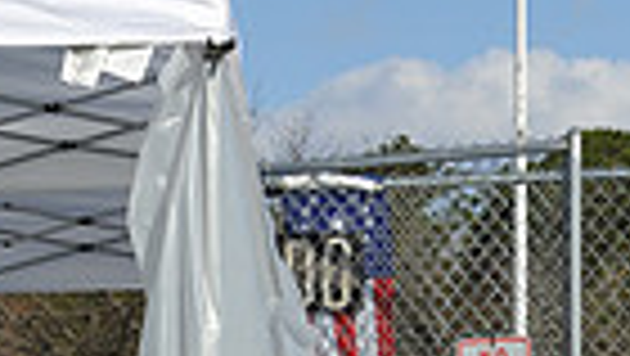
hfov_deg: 7.0
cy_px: 599
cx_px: -274
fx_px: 5082
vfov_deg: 4.0
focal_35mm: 304
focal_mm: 70
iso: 400
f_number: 8
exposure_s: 1/1000
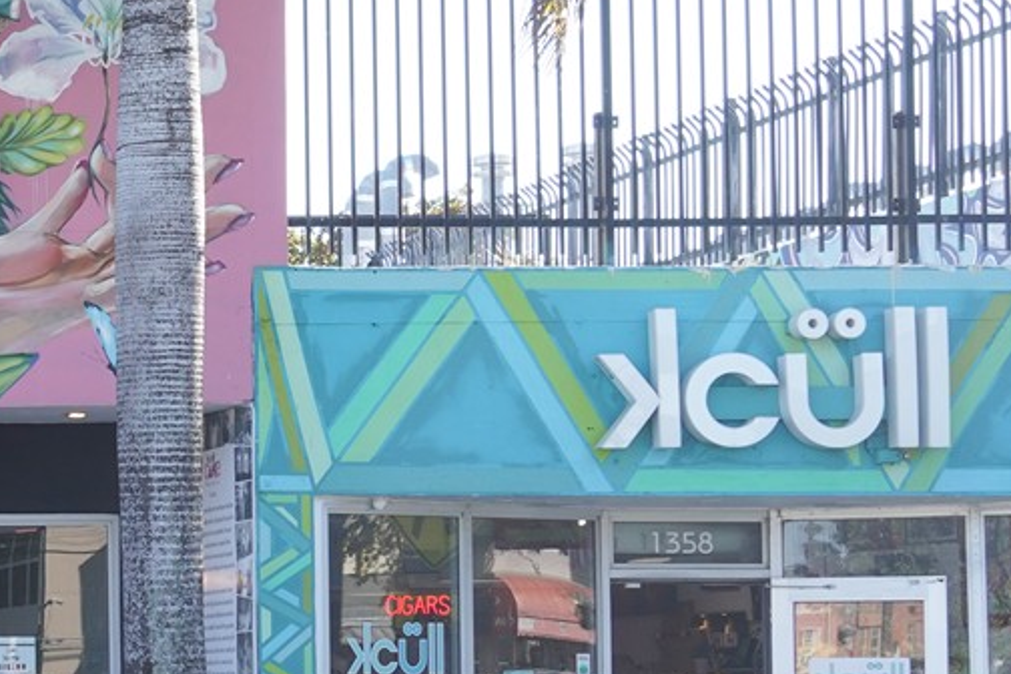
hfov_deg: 13.9
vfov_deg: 10.4
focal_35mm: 131
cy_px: 546
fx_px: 3679
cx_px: -804
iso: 400
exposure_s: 1/100
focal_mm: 33
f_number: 13
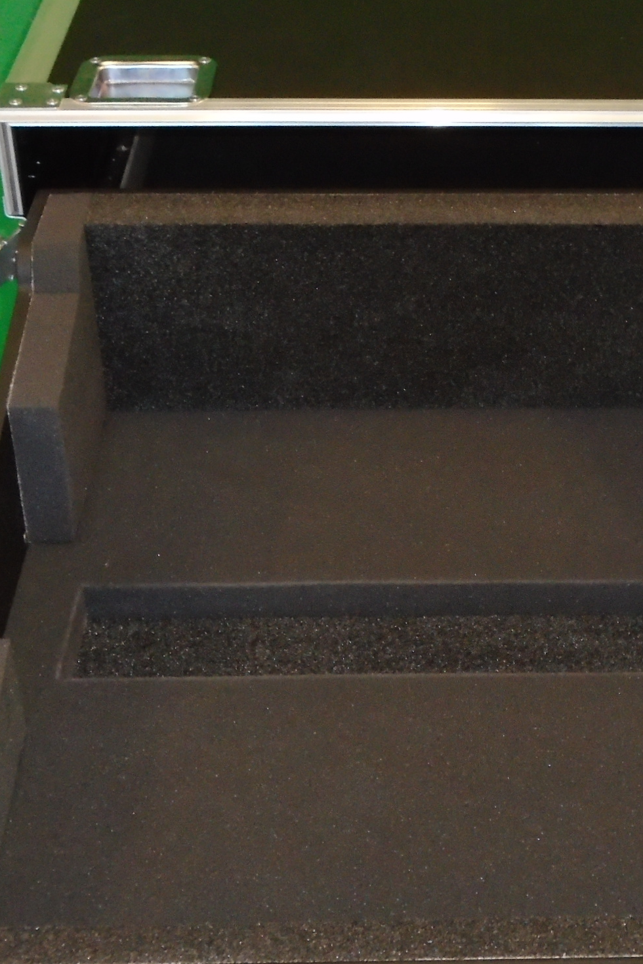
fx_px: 1768
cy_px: 502
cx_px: 490
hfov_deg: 20.4
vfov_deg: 30.5
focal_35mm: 66
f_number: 3.8
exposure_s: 1/40
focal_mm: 6.4
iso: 400
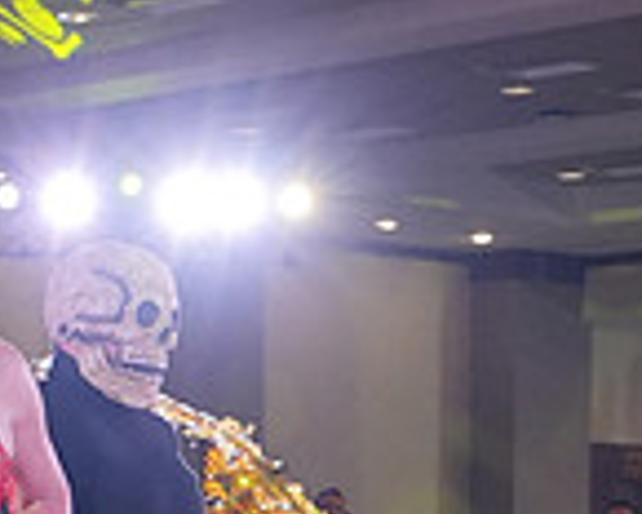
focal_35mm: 173
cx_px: -310
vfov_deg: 8.8
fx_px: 3287
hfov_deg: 10.8
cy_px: 662
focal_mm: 31
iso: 2000
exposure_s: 1/400
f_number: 4
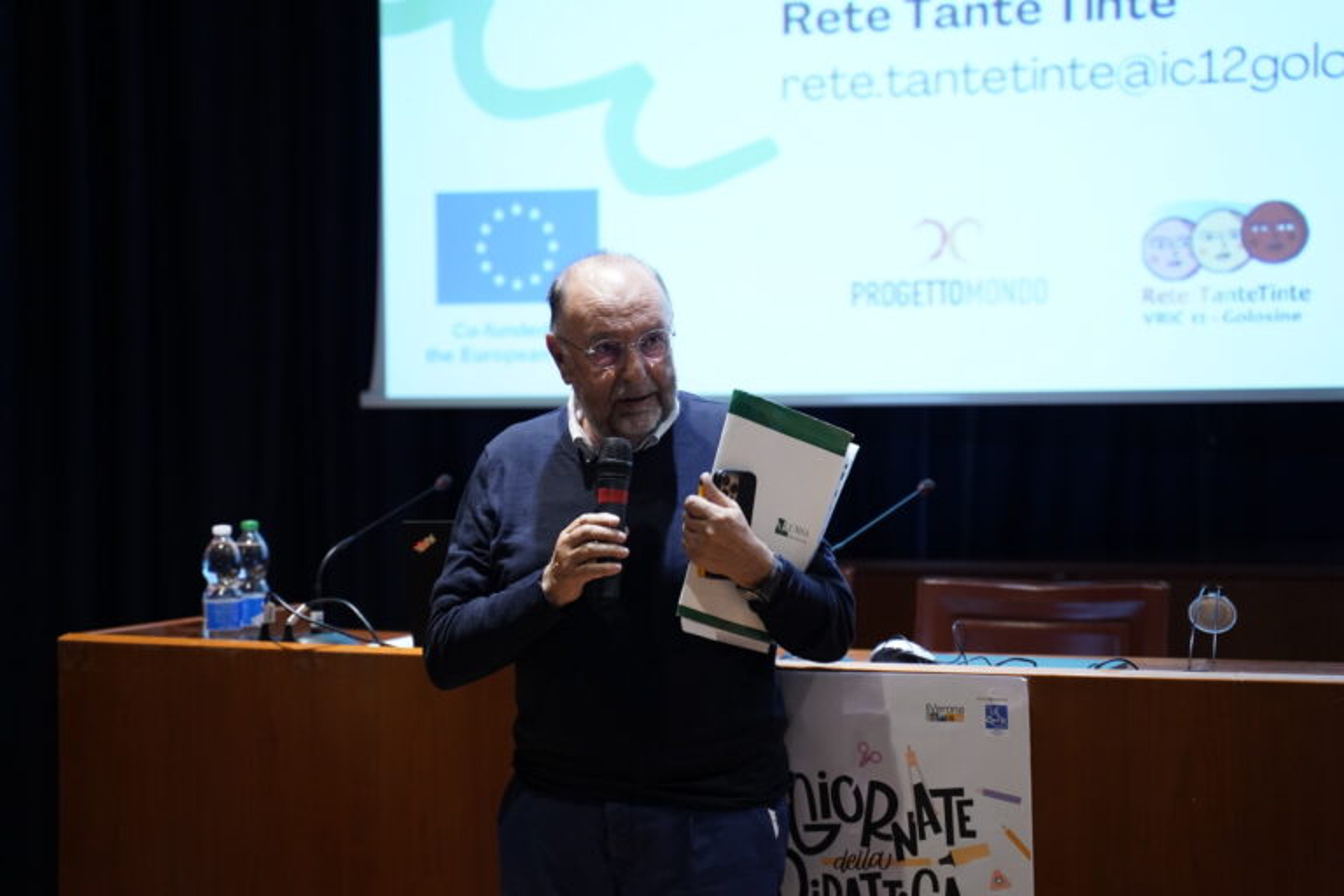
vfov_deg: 18.2
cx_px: 672
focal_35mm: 75
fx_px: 2800
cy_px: 448
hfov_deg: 27.0
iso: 4000
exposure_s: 1/80
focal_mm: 75
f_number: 2.8
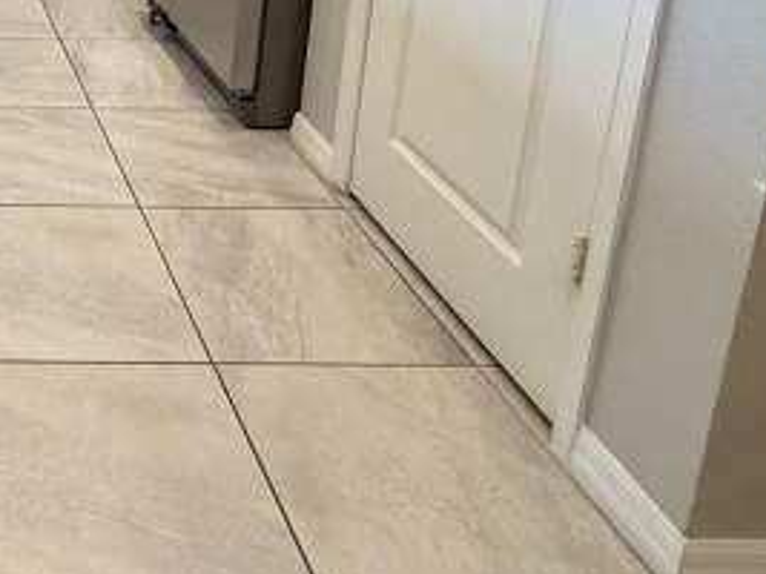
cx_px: -118
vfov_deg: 28.6
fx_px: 929
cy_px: -155
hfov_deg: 36.4
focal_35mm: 42
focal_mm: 2.22
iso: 500
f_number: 2.2
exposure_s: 1/120
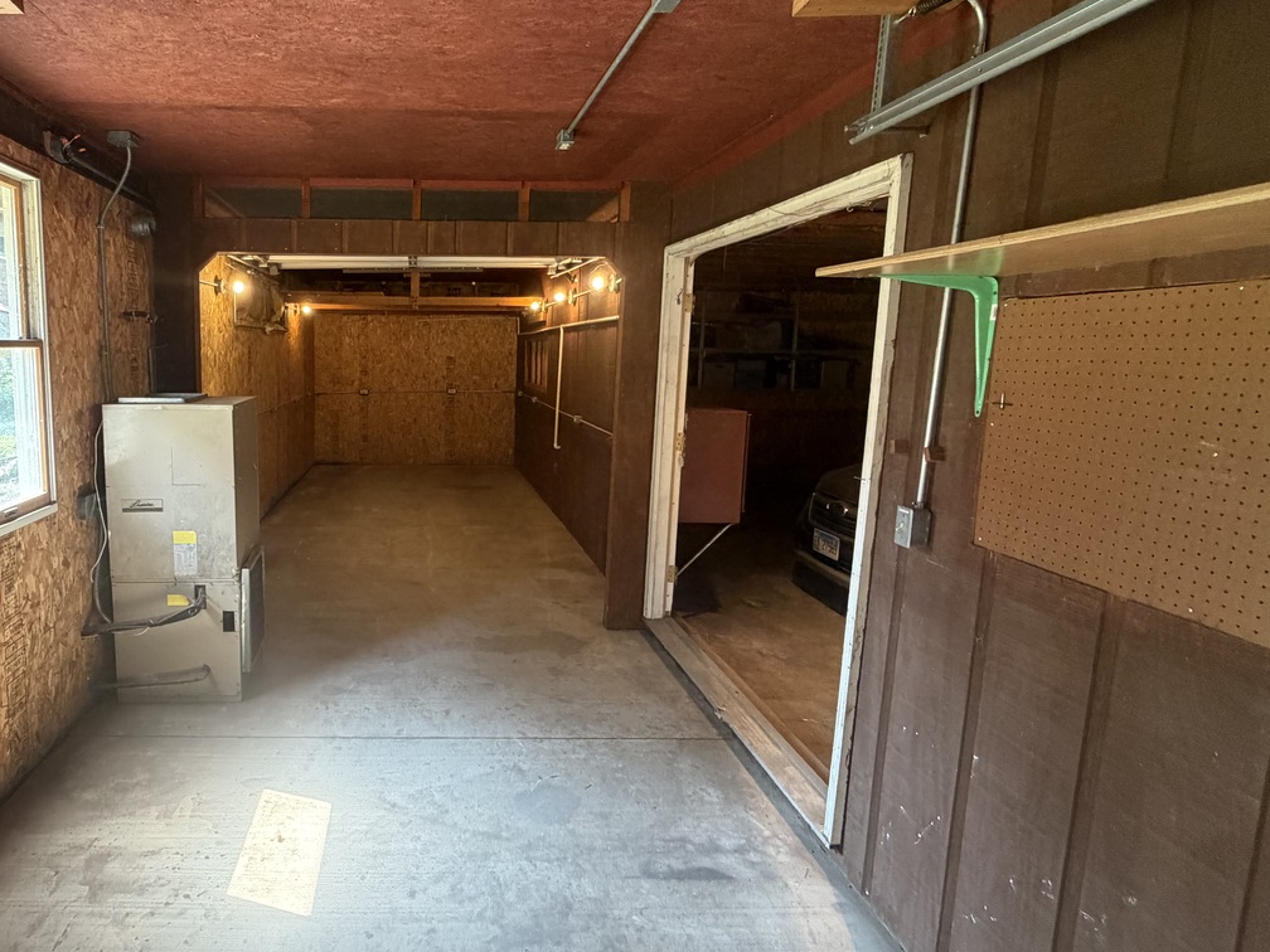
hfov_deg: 79.1
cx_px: 425
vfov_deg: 65.9
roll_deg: -1.0
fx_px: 734
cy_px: 441
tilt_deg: -7.4
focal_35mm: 20
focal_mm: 2.22
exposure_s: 1/60
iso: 320
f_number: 2.2
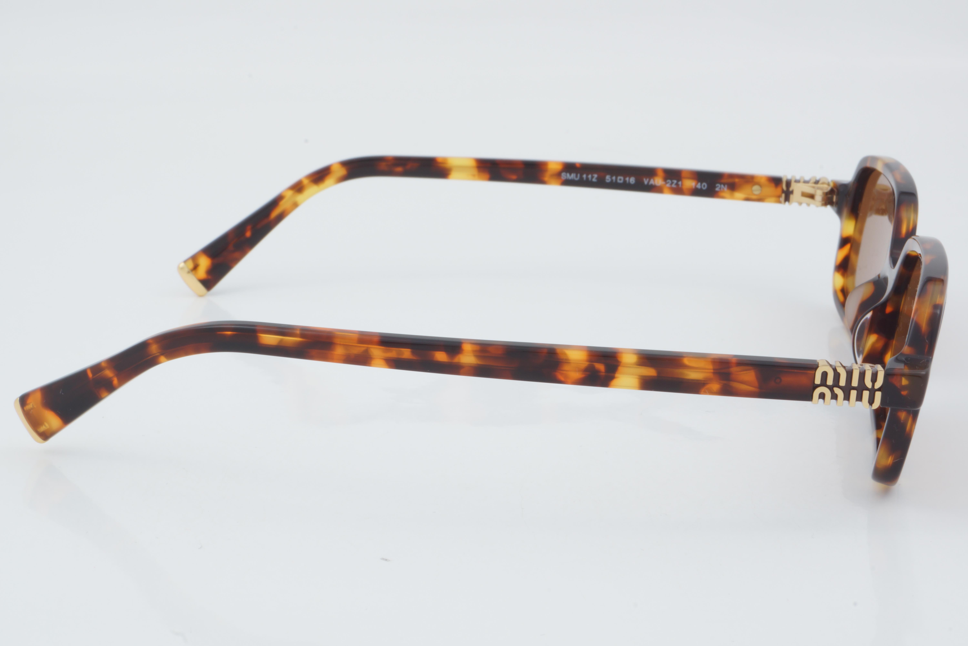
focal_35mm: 75
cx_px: 484
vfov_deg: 18.2
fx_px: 2017
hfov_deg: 27.0
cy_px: 323
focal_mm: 50
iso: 100
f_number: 32
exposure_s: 1/3
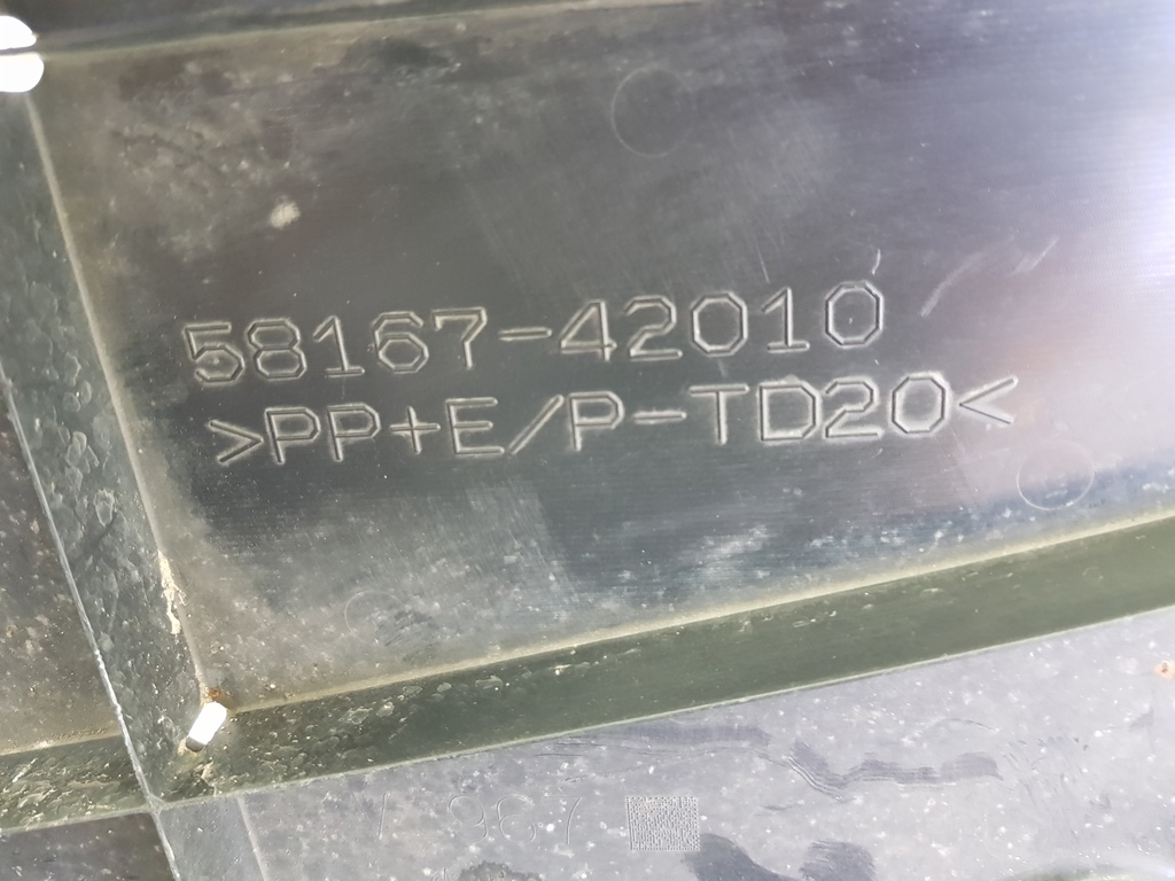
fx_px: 883
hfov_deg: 67.3
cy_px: 440
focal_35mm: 26
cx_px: 588
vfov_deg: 53.1
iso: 400
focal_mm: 4.2
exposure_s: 1/50
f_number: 1.7
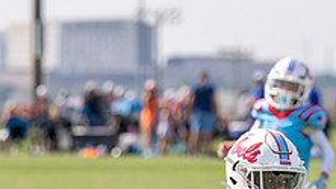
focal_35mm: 517
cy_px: 278
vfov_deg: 2.3
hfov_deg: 4.2
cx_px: 290
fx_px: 4607
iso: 125
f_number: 2.8
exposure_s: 1/2500
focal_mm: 117
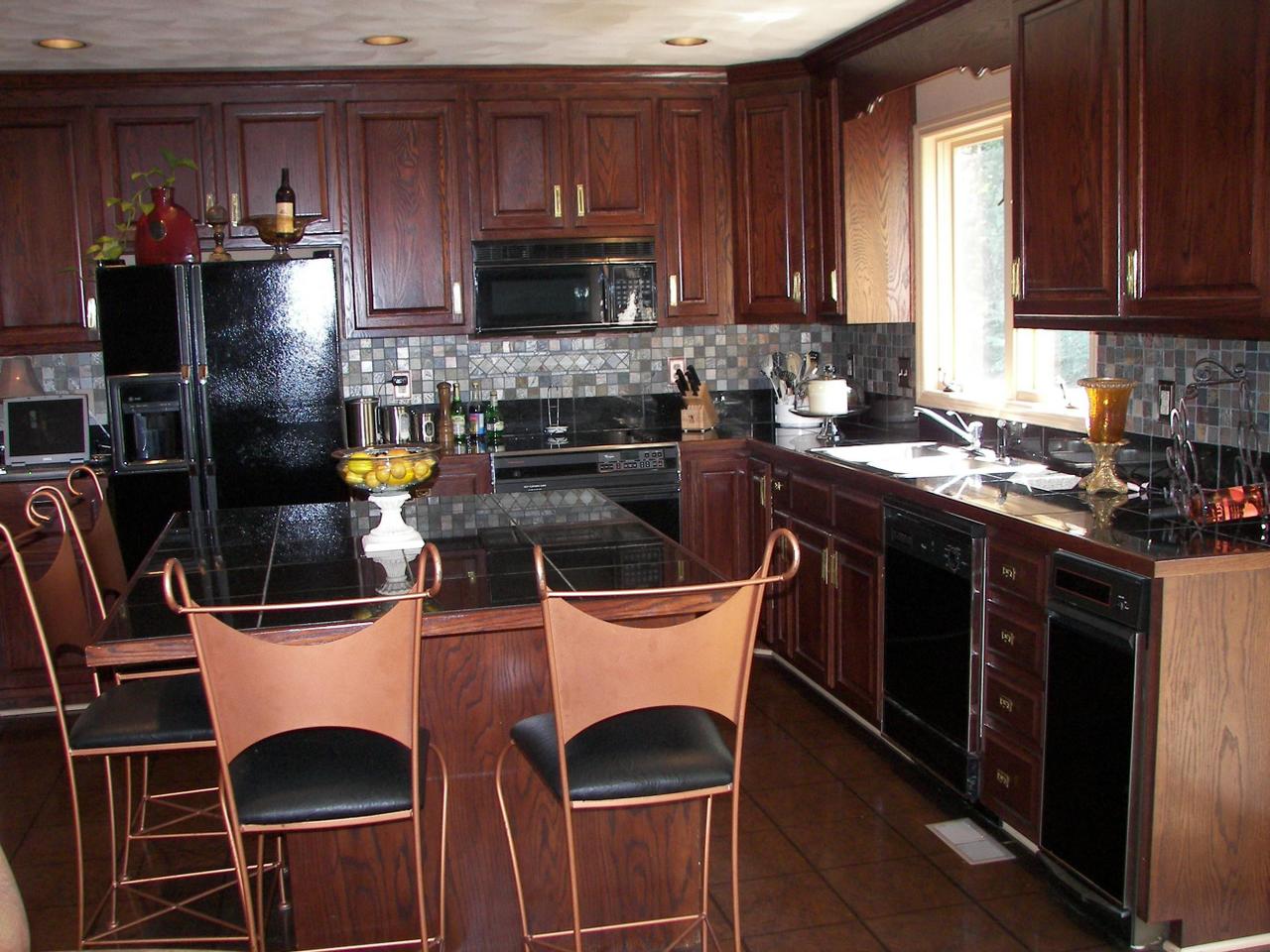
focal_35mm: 36
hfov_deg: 51.4
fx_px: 1321
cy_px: 476
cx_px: 635
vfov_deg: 39.7
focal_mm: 6
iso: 125
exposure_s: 1/30
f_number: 2.8
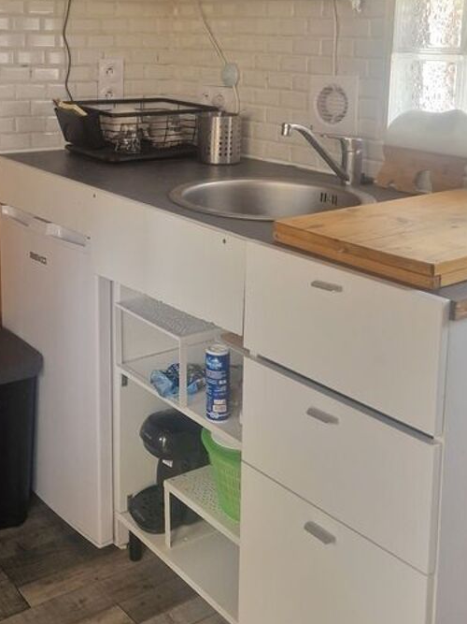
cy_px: 156
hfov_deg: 31.1
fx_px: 828
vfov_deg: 40.1
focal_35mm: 46
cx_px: 132
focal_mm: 5.4
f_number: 1.8
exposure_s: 1/100
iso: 160
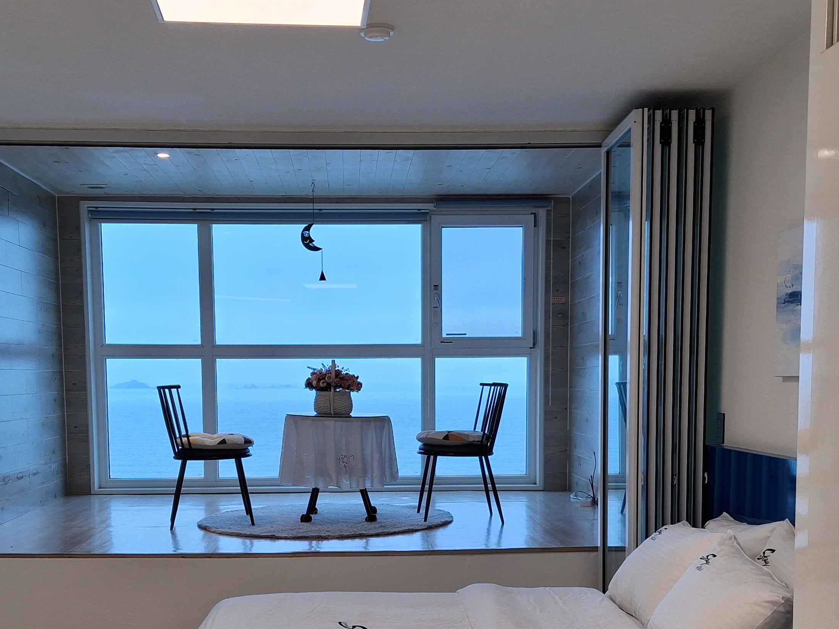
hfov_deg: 41.2
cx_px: 401
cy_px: 488
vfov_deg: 30.9
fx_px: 1115
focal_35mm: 46
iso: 50
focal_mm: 5.23
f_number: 1.8
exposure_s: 1/304
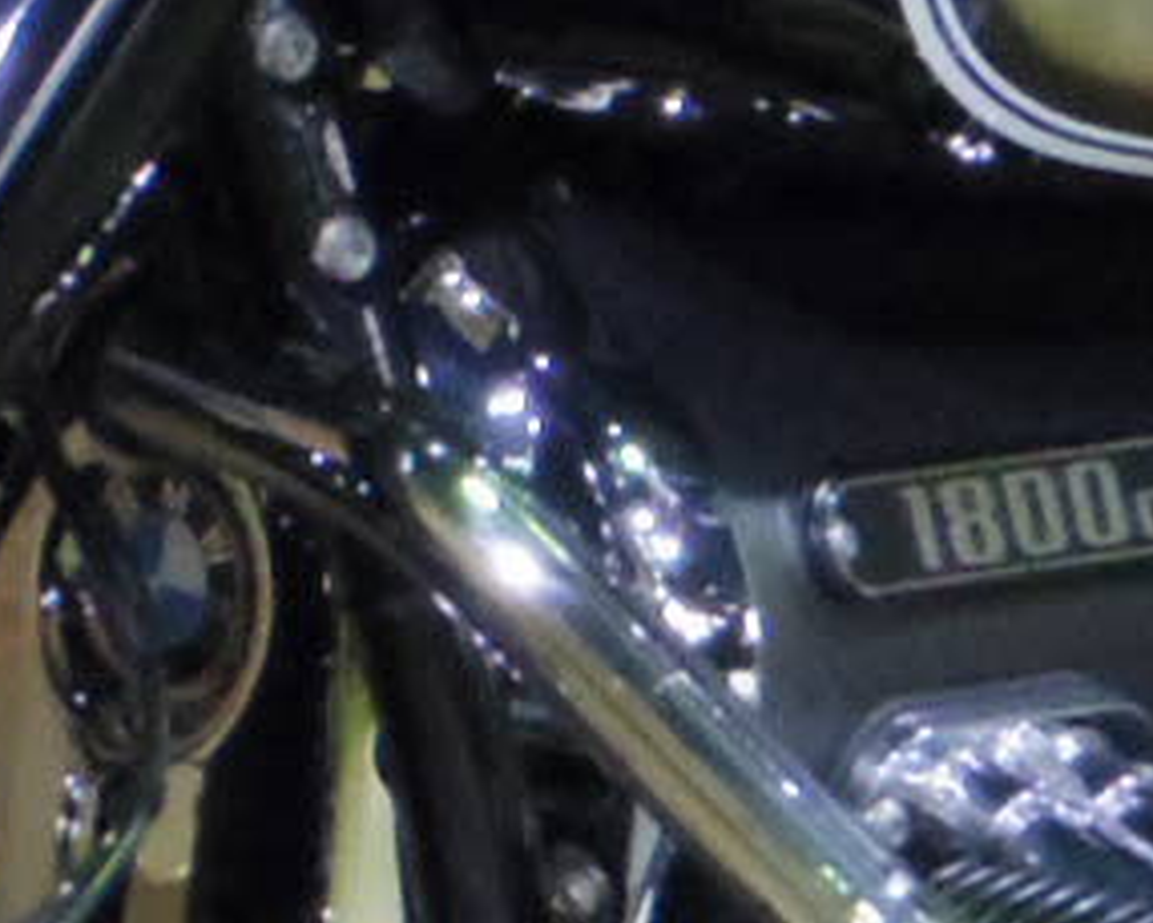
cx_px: 589
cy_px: 540
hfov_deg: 4.9
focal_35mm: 393
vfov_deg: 3.9
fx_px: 13415
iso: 2000
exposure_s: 1/80
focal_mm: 13.1
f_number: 4
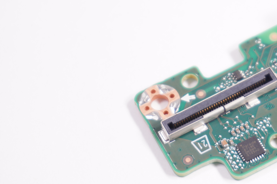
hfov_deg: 13.9
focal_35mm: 146
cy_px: 76
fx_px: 1122
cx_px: 262
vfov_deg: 9.4
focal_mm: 50
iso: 160
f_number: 5.6
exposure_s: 1/40
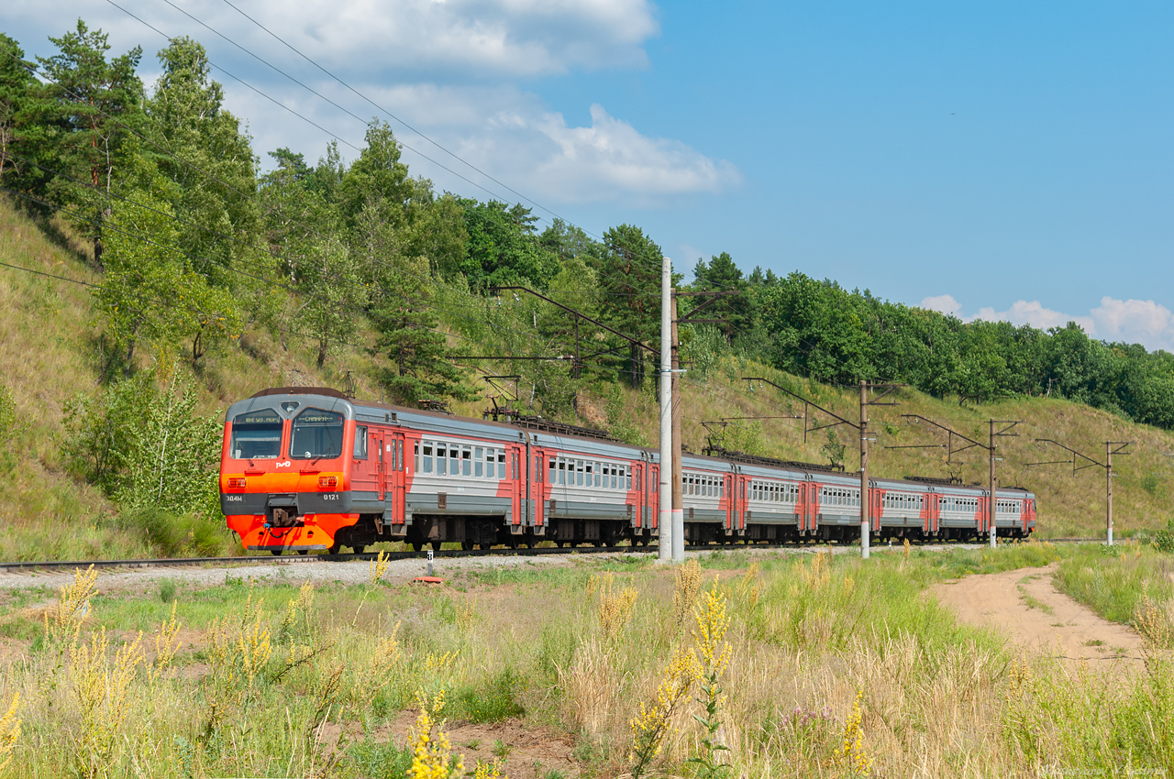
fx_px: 2834
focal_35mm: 87
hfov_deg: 23.4
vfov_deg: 15.7
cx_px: 587
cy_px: 390
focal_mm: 58
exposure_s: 1/800
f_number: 7.1
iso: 250
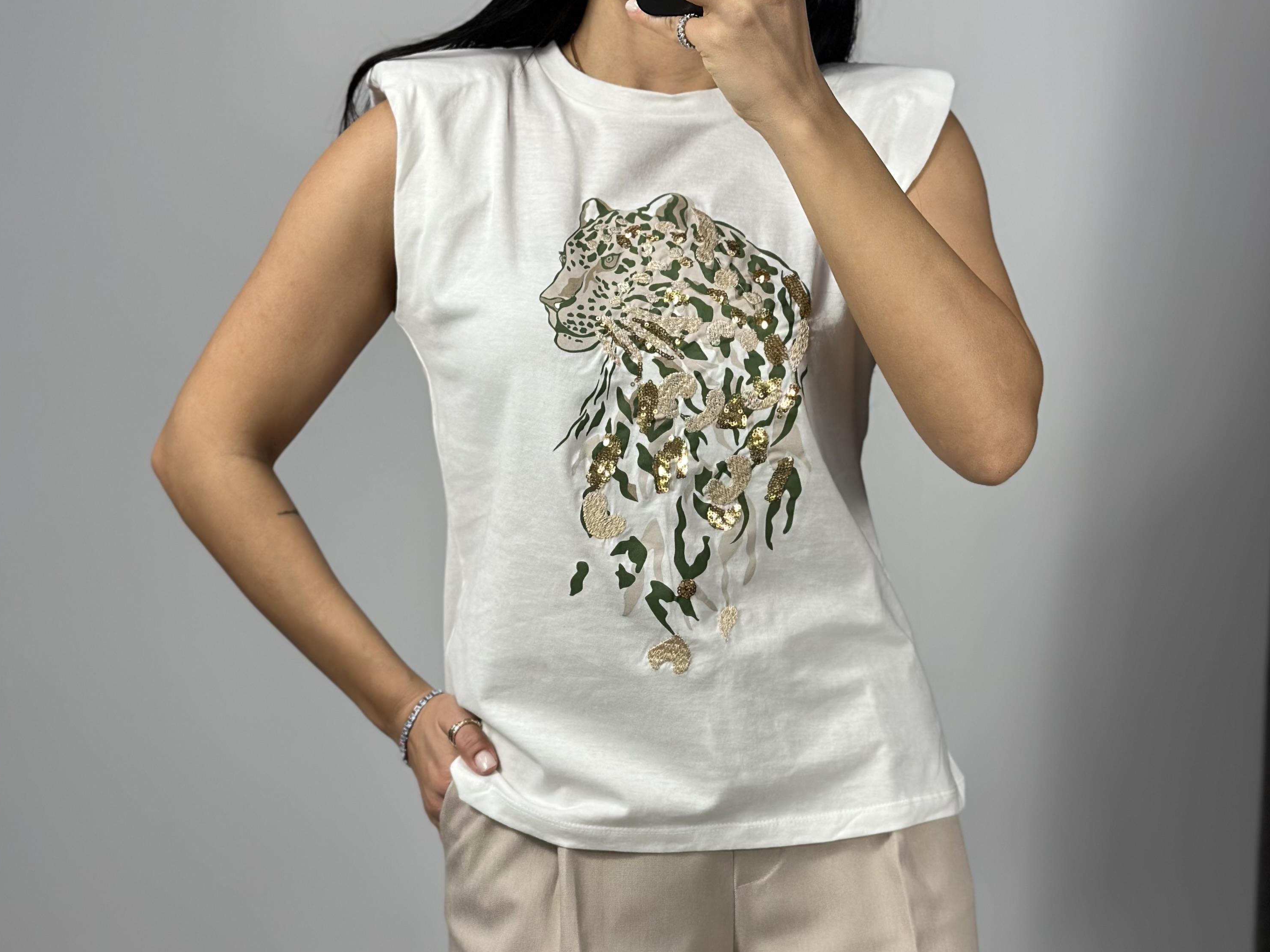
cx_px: 639
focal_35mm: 65
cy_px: 570
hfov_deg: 29.8
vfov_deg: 22.6
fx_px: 2385
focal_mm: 6.86
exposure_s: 1/100
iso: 80
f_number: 1.78
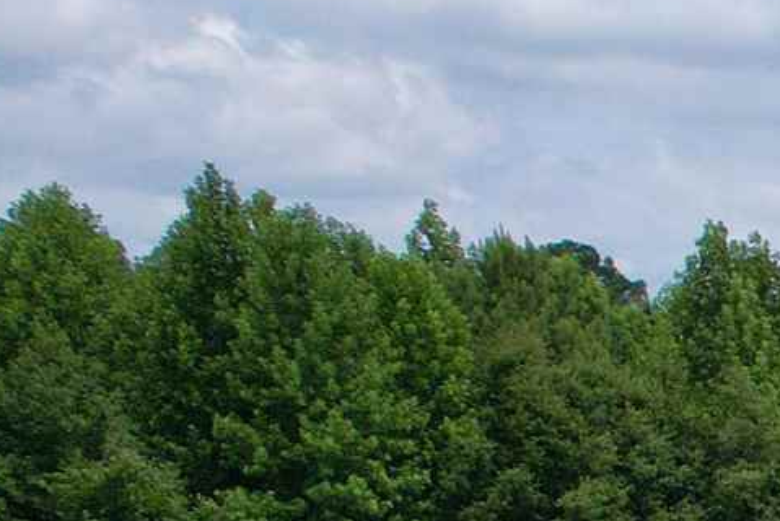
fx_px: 3057
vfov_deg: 9.0
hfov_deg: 10.6
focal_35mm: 141
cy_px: 1172
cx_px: 2272
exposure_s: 1/2000
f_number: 2.8
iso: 110
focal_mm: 8.38
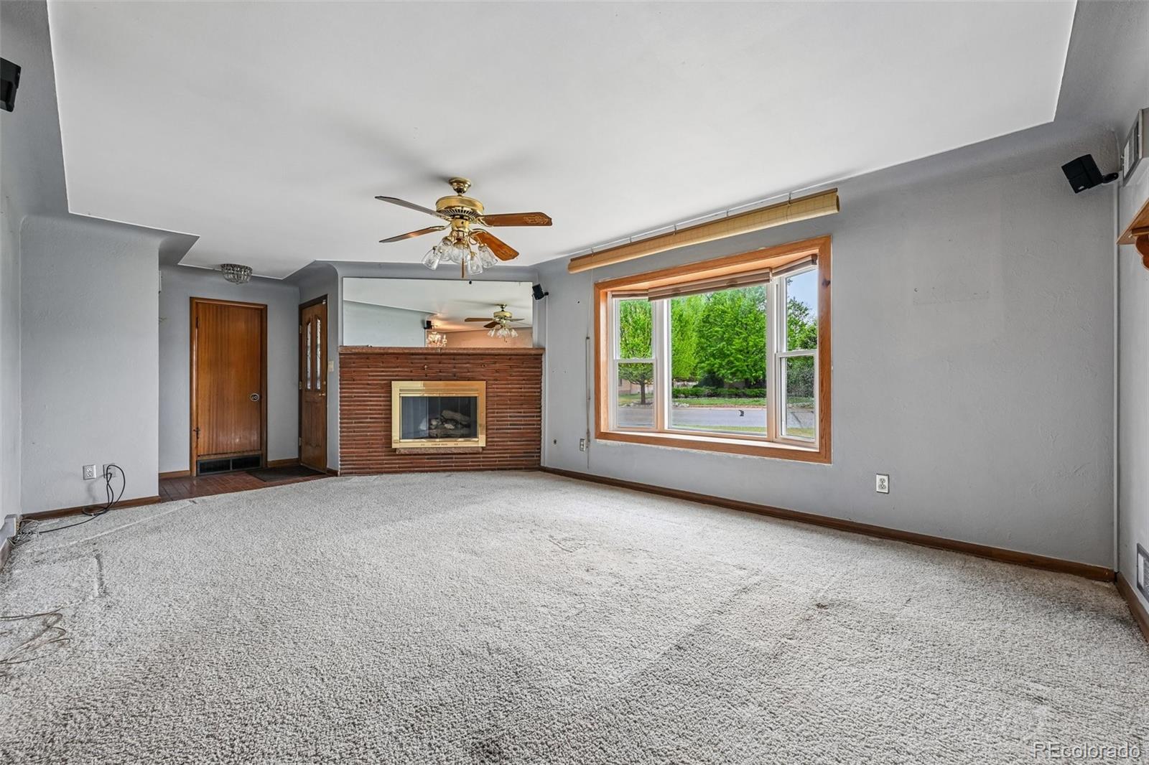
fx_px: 447
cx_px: 574
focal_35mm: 14
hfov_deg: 104.3
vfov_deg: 81.2
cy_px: 382
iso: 400
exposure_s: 1/6
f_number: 11
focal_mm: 14
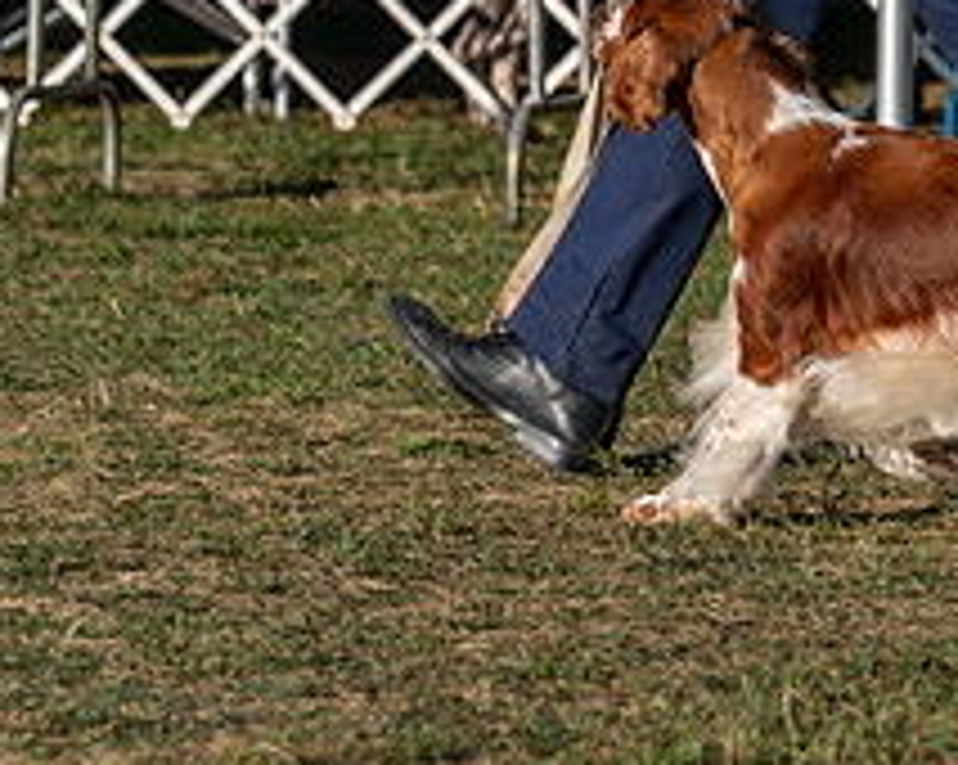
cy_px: -220
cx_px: 740
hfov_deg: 5.7
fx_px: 9546
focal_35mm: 337
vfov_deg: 4.6
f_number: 4.5
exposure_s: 1/1250
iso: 100
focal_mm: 113
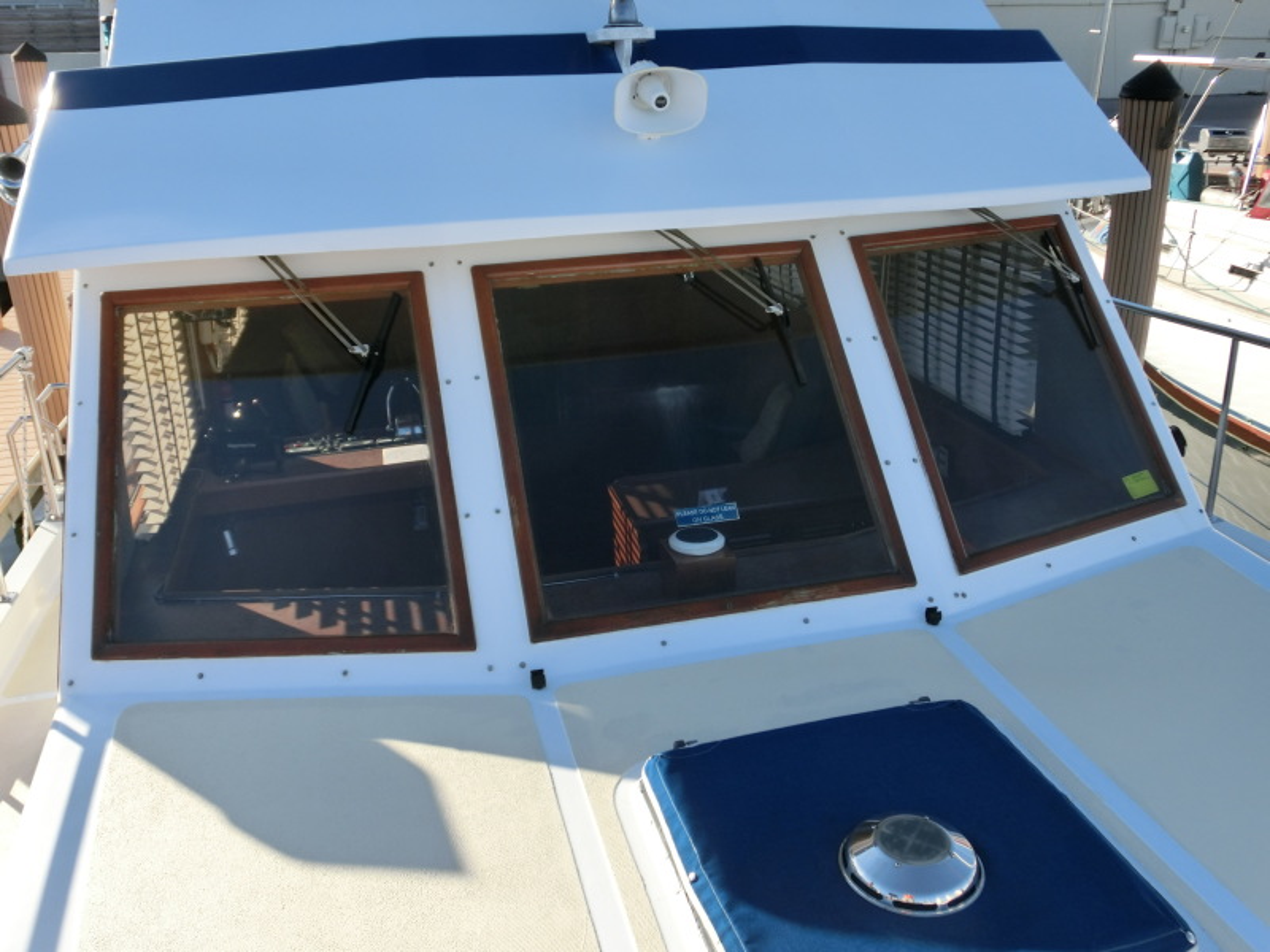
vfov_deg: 46.8
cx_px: 635
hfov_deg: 60.0
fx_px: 1101
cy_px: 476
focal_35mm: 30
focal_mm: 5.36
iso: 80
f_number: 3.5
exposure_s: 1/640
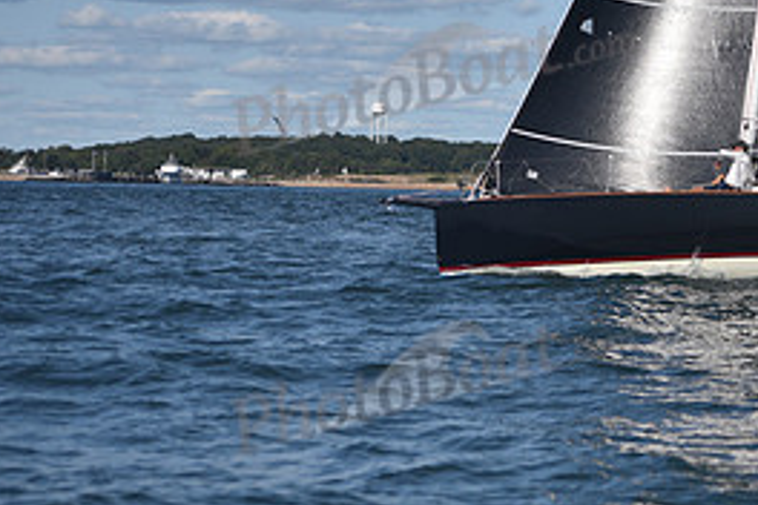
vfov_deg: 8.9
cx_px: 787
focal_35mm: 154
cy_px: 191
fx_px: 3242
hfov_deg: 13.1
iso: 250
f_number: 3.2
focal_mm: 70
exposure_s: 1/4000
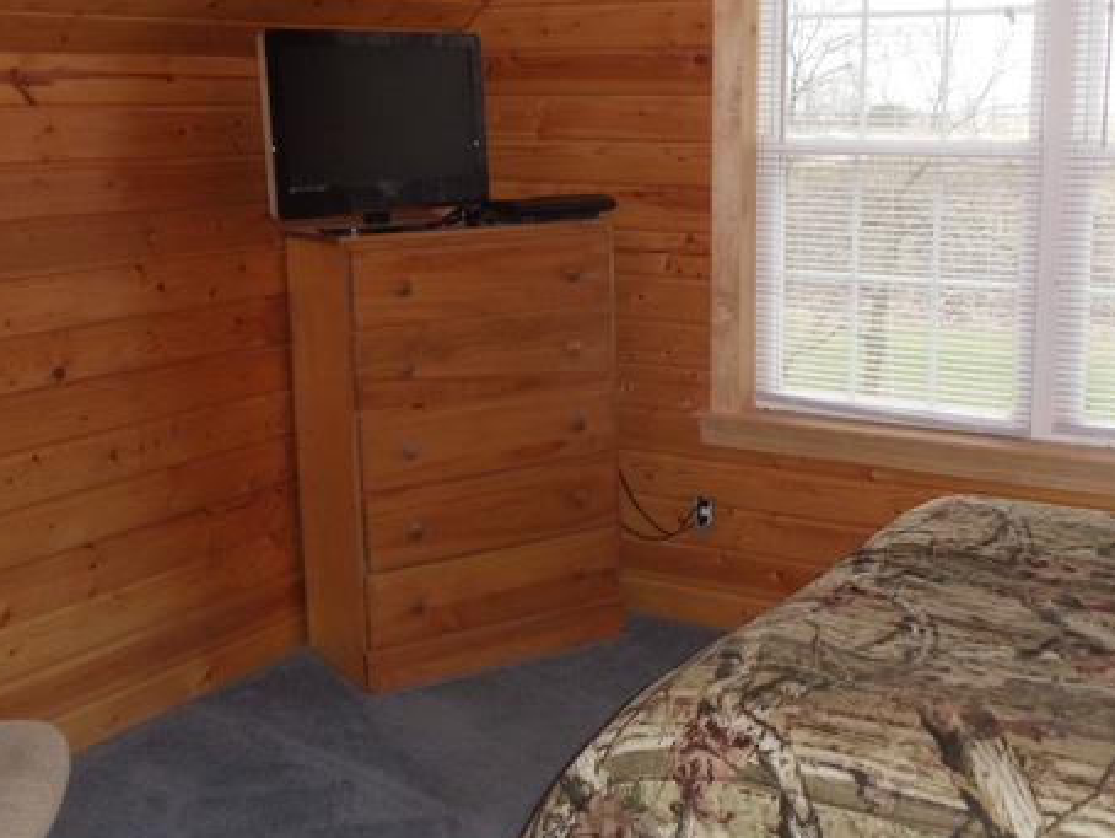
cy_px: 351
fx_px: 1998
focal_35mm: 62
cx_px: 599
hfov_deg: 31.2
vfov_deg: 23.6
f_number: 3.5
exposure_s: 1/30
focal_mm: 6
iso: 400
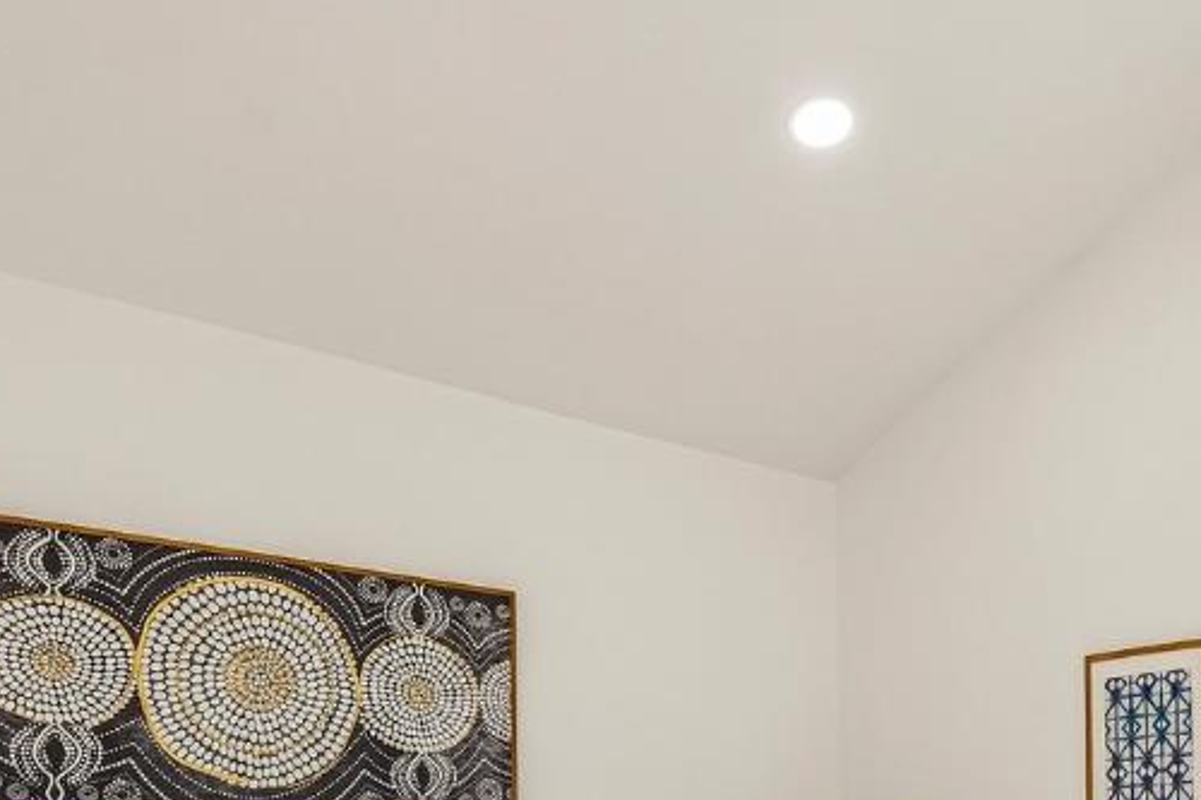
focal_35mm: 42
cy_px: 873
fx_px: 1401
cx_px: 1158
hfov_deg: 41.3
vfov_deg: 28.9
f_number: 9
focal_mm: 14
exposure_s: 1/60
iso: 500
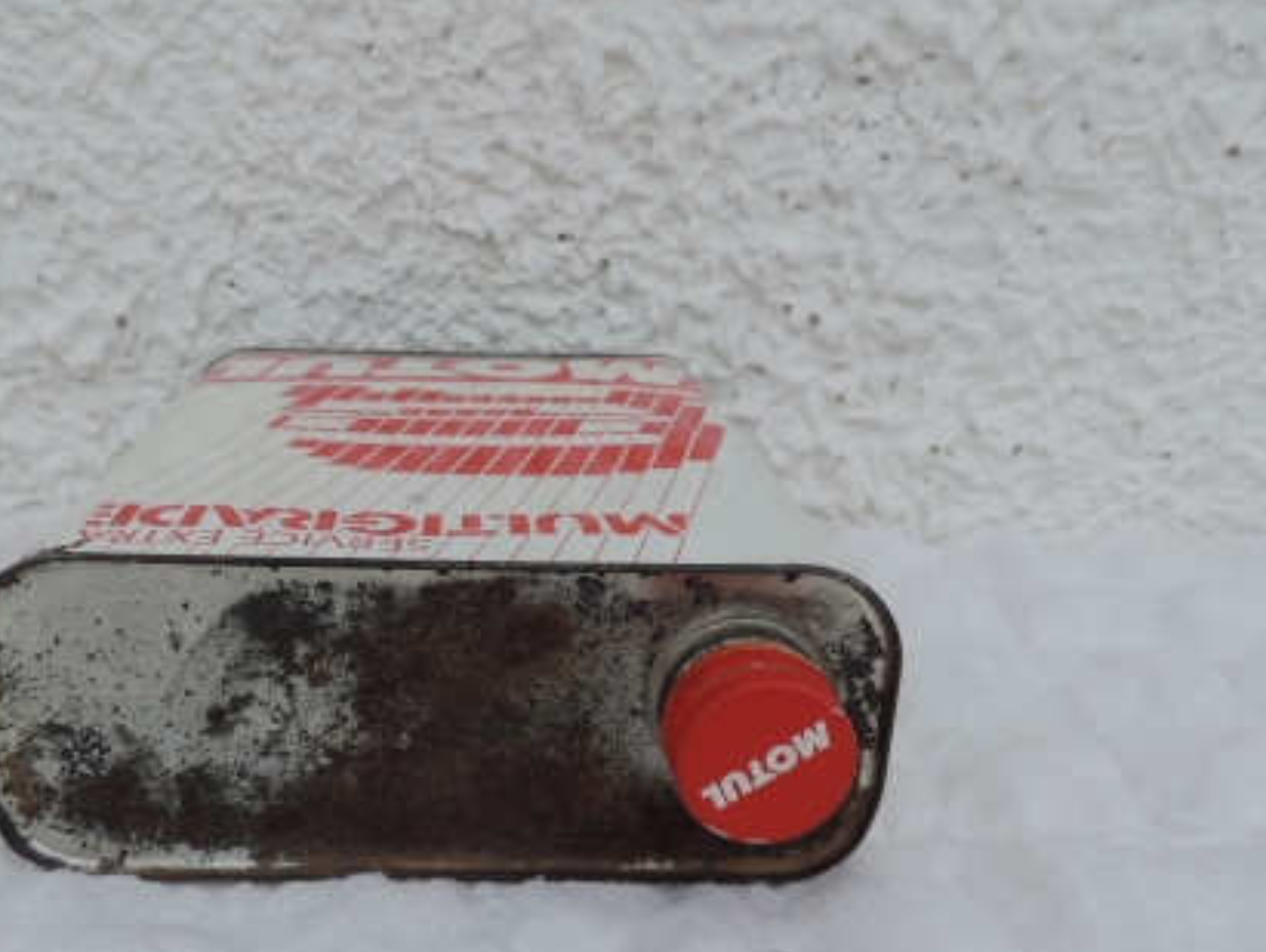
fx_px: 1281
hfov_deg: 52.3
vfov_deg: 40.4
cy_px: 607
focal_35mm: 35
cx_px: 517
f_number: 3
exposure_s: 1/125
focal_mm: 4.3
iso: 80
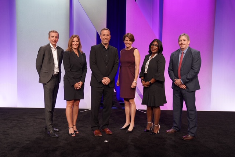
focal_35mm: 34
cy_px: 78
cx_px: 118
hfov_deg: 55.8
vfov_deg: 39.0
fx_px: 222
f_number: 4
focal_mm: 34
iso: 1600
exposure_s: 1/160
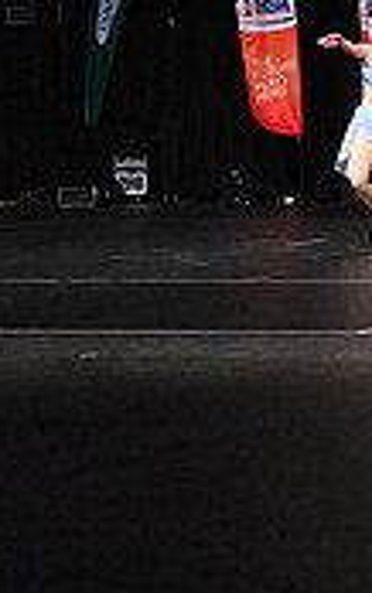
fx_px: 1976
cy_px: 112
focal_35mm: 122
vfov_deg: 17.0
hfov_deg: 9.5
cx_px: 925
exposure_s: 1/500
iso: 10000
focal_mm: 24
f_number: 4
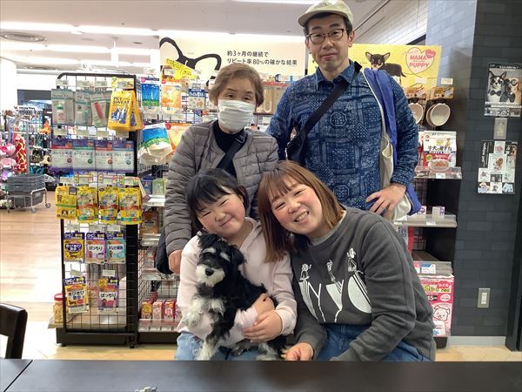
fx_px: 467
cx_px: 261
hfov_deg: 58.4
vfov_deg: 45.4
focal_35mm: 31
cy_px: 196
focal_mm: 3.3
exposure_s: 1/50
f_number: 2.4
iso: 125
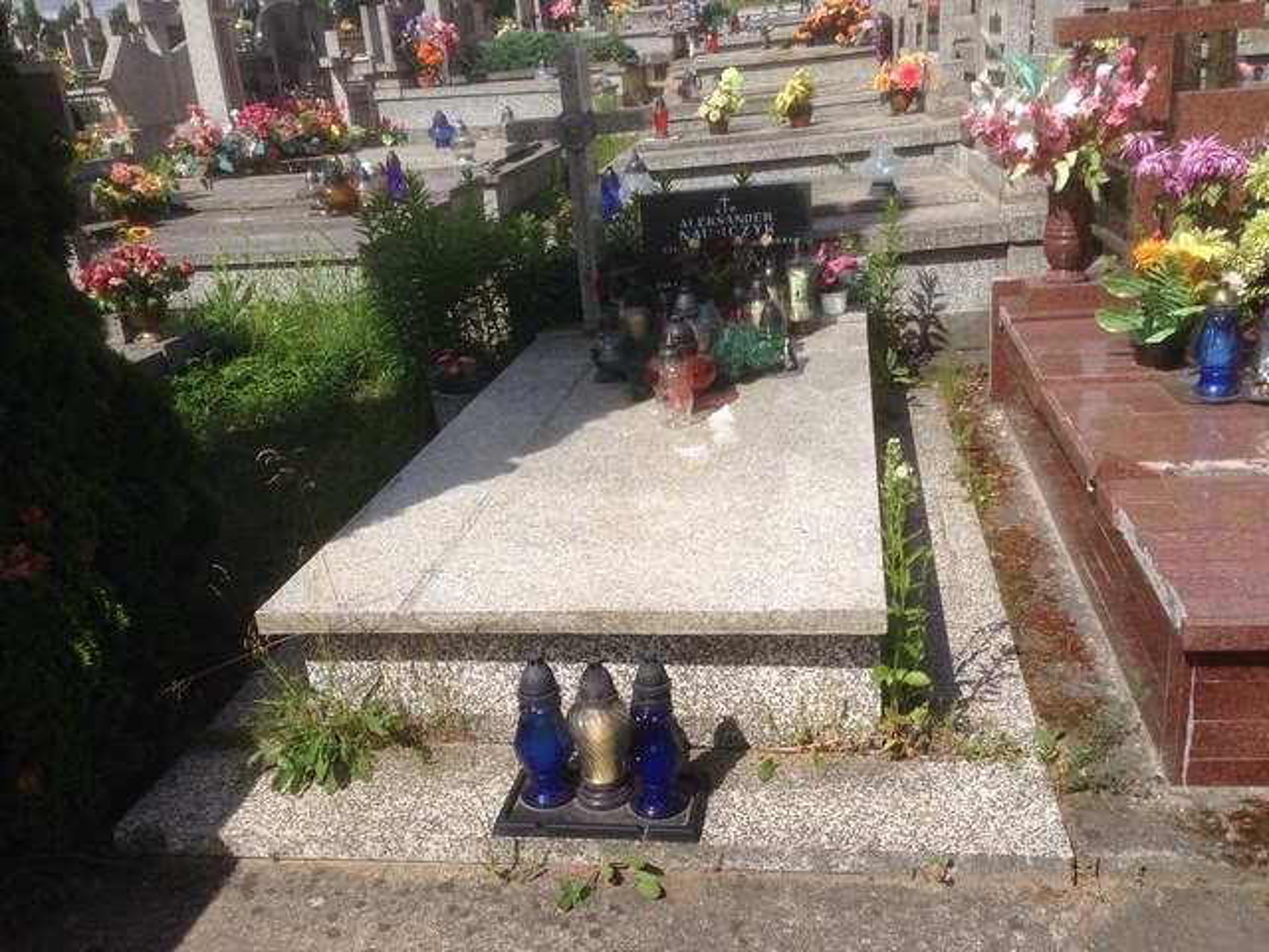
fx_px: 1210
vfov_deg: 42.9
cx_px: 634
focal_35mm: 33
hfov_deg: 55.4
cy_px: 476
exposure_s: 1/2008
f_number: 2.4
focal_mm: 4.12
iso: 50
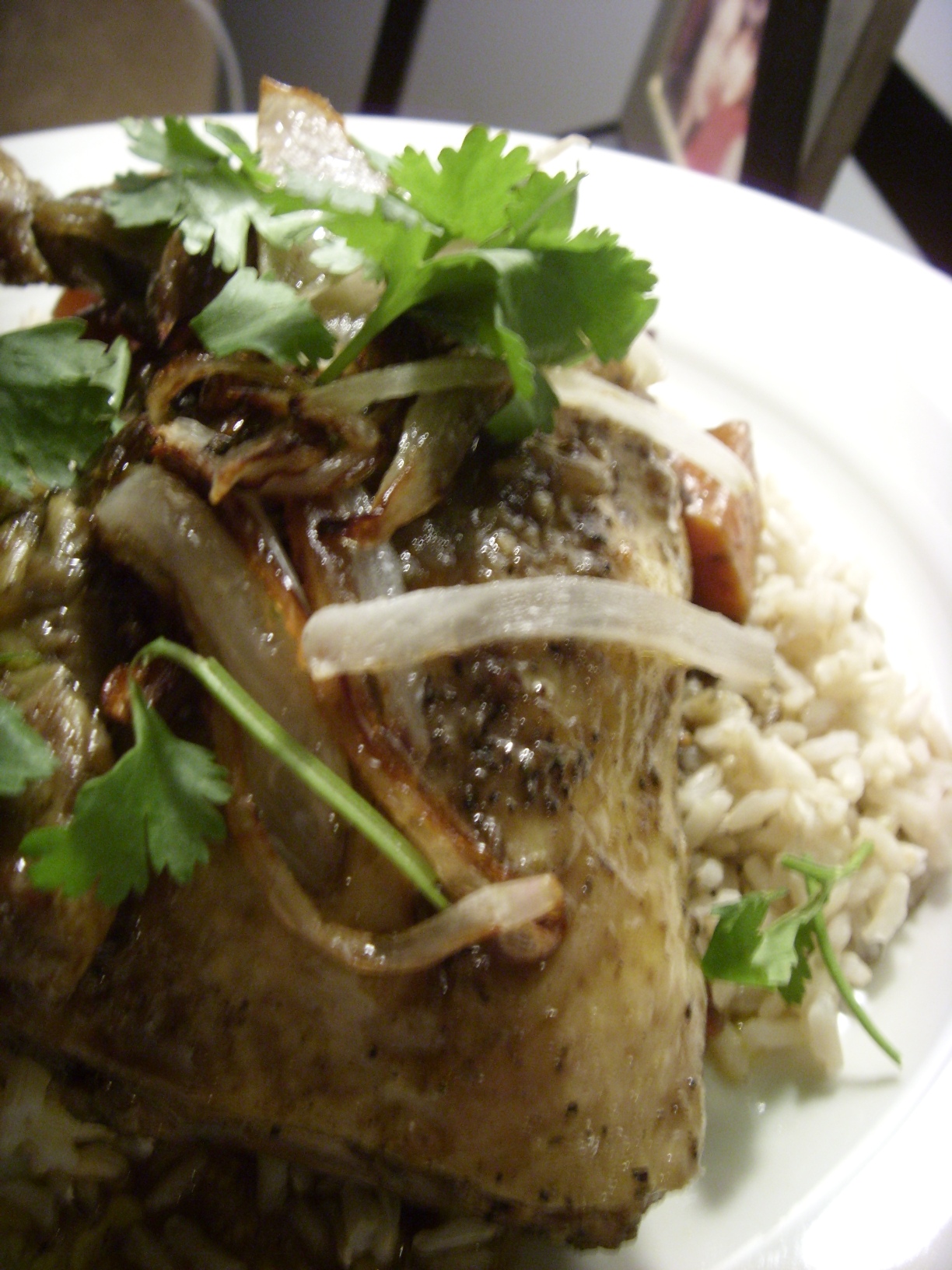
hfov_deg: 45.4
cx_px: 476
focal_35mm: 31
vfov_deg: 58.4
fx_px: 1137
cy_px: 635
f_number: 3.5
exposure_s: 1/15
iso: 300
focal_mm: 6.3
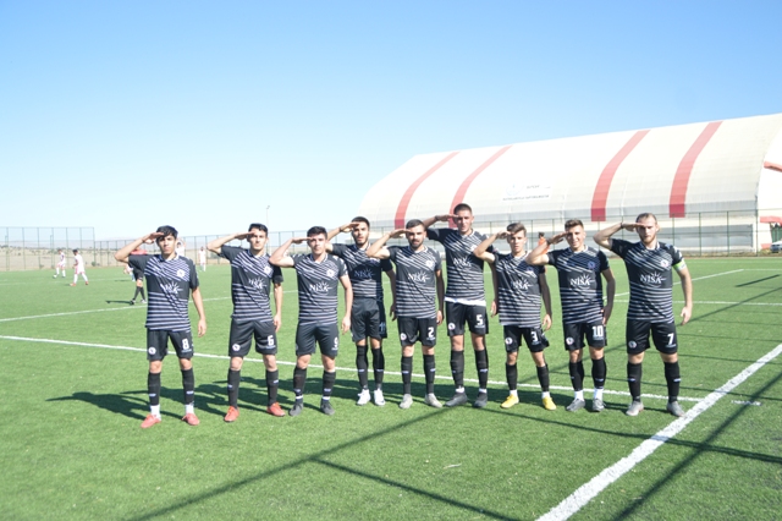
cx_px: 391
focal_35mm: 33
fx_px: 716
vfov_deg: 39.9
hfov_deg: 57.2
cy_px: 260
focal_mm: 22
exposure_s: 1/800
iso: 200
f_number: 3.5
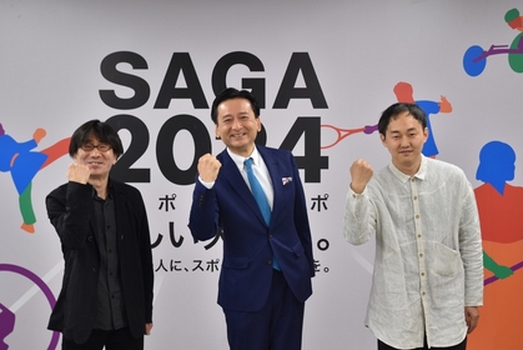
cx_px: 233
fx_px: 843
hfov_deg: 34.4
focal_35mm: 58
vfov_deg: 23.4
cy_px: 188
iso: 400
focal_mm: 34
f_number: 4.5
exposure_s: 1/30
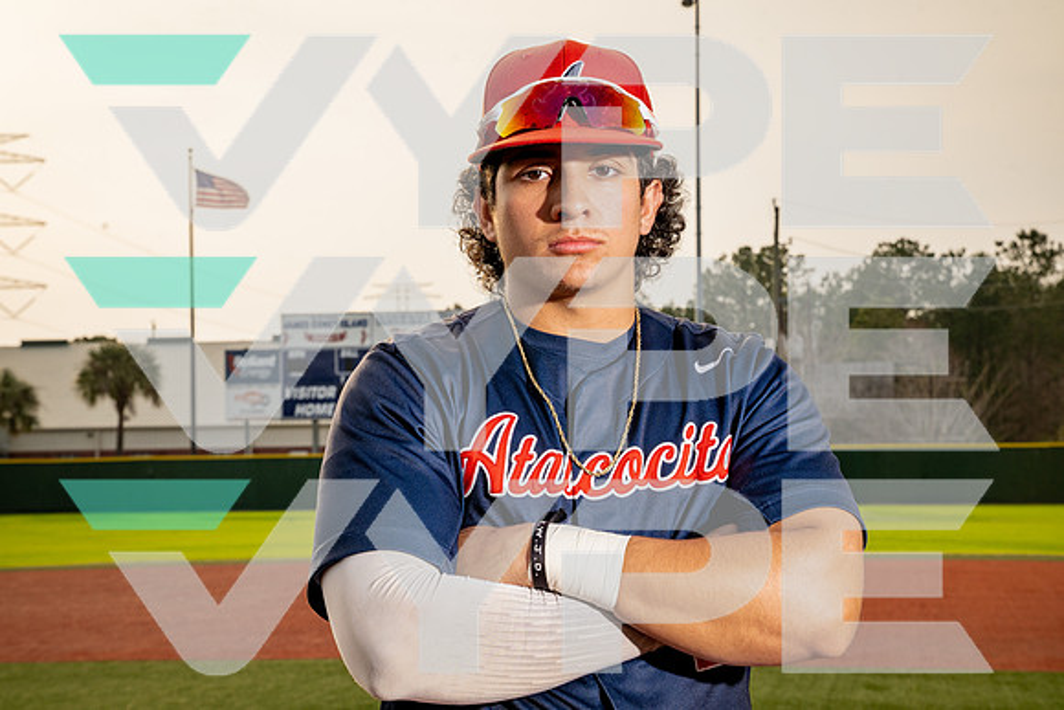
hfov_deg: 28.8
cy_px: 355
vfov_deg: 19.5
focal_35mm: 70
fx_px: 2069
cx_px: 532
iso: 250
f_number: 11
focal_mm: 70
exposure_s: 1/250
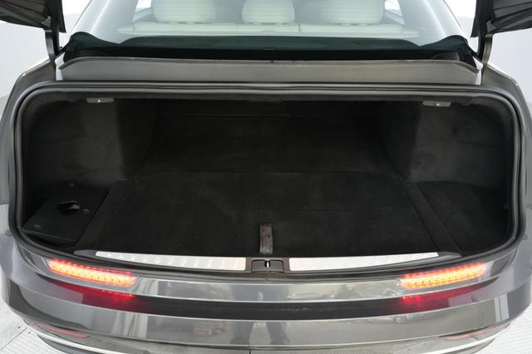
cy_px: 177
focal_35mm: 25
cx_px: 266
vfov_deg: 51.2
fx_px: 369
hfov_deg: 71.5
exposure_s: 1/160
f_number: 2.8
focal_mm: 25
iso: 6400
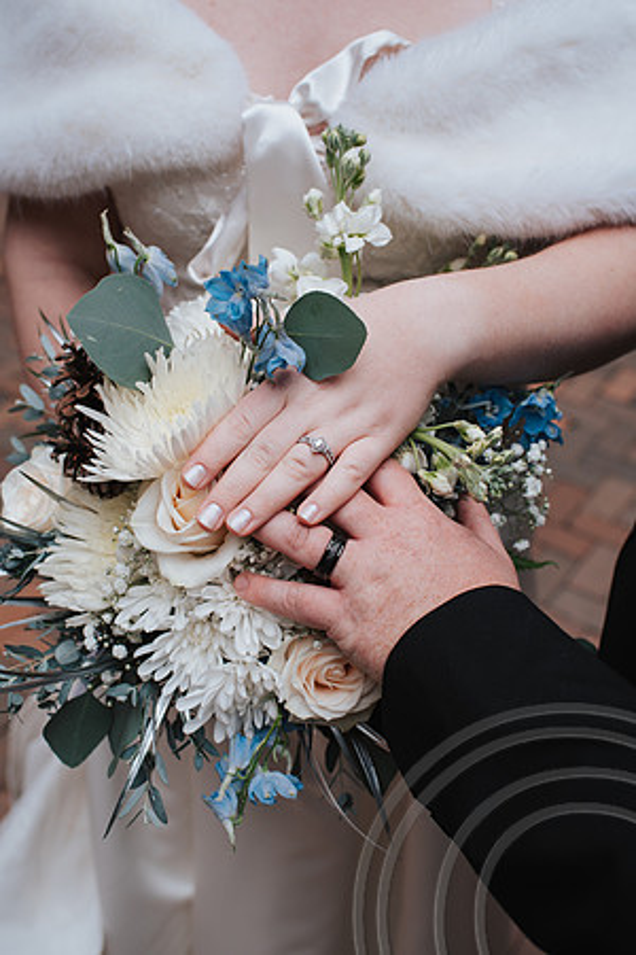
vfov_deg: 54.4
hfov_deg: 37.9
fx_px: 927
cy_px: 478
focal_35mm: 35
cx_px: 318
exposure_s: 1/400
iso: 450
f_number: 3.5
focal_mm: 35
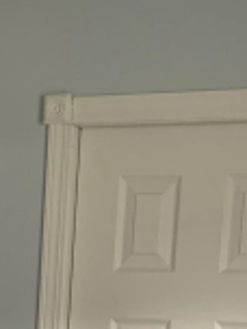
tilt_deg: -7.4
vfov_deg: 15.9
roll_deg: -2.5
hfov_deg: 12.9
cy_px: 490
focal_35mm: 114
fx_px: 1085
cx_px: 30
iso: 250
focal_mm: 4.25
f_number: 1.8
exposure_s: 1/60
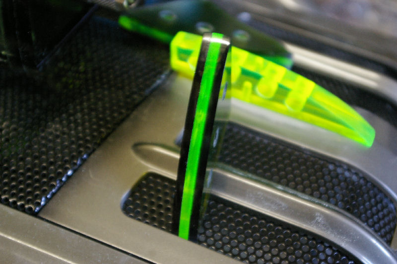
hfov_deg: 29.9
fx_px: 744
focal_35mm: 68
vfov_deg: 20.1
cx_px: 198
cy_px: 132
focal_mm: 45
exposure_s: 1/8
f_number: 4.5
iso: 800
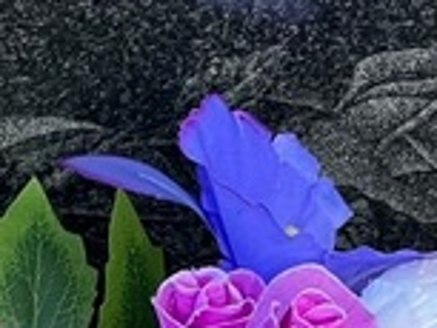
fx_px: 5079
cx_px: 163
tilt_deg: -32.5
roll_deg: -1.3
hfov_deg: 4.9
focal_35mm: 402
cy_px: -205
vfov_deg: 3.7
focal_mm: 9
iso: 125
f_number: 2.8
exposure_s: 1/99
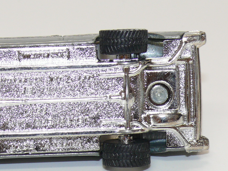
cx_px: 60
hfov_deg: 10.9
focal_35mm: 181
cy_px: 87
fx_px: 1192
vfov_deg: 8.2
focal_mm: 14
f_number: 4
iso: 100
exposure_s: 1/30
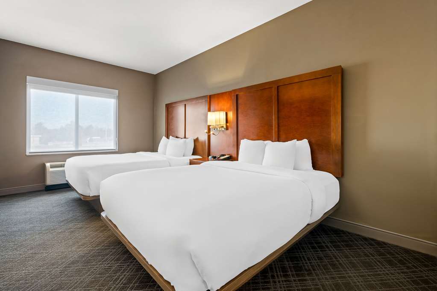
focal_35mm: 15
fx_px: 182
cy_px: 146
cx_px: 218
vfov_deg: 77.3
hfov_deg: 100.4
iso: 250
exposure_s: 2.5
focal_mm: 15
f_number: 8
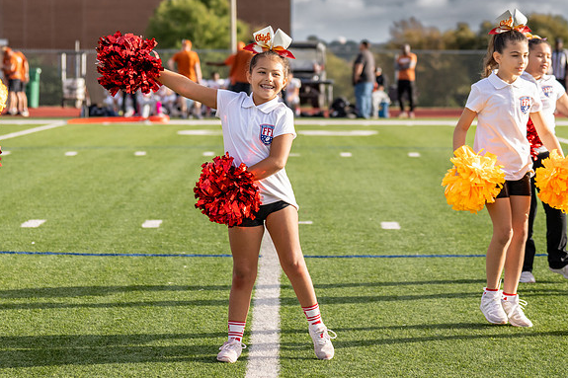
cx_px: 222
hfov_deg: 14.9
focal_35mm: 138
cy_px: 144
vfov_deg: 9.9
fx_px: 2177
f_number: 2.8
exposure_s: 1/3200
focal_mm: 70
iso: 250
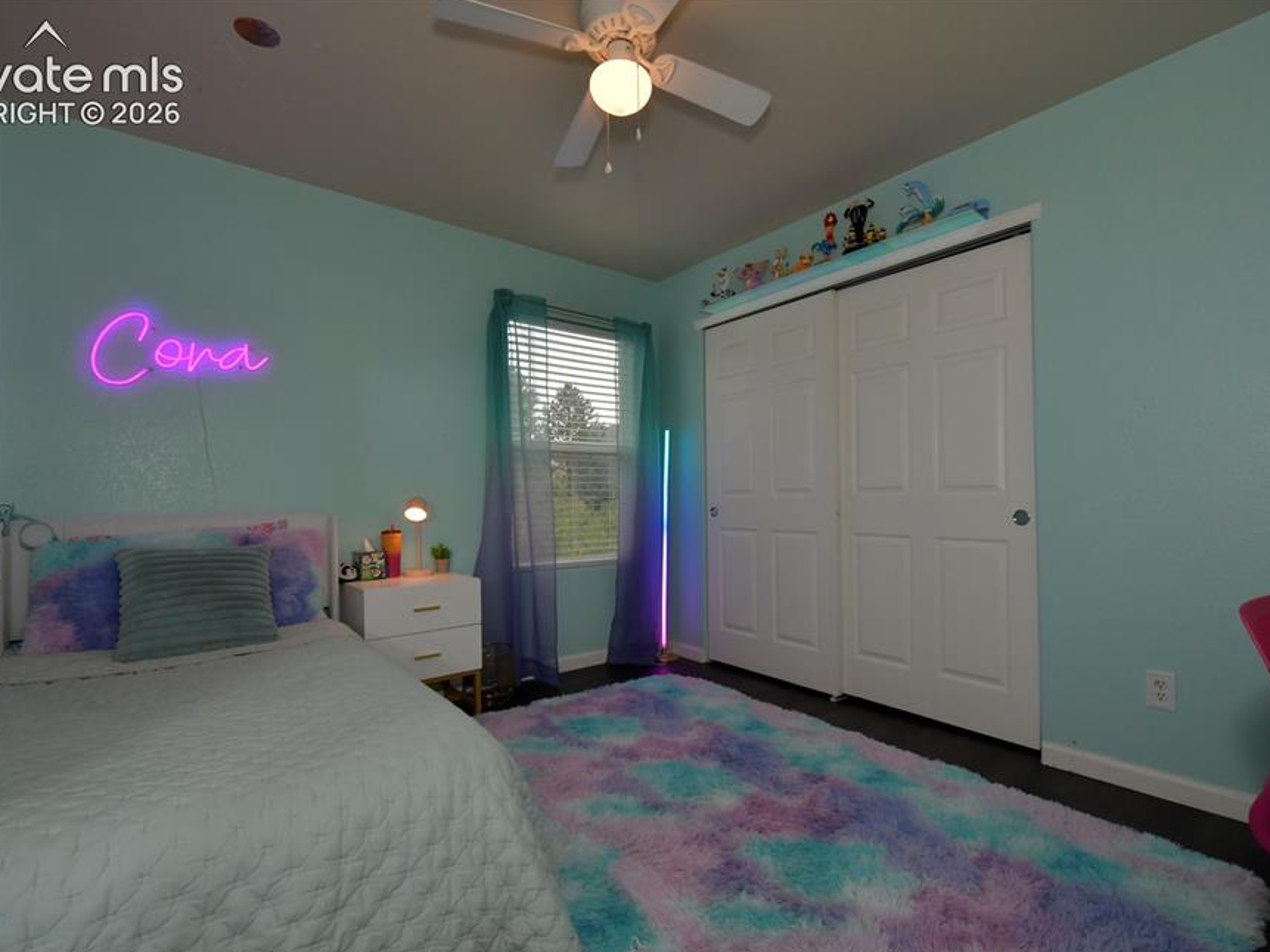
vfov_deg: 78.1
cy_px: 497
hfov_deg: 94.5
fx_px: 587
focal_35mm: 16
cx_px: 650
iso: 1250
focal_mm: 14
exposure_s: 1/160
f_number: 11
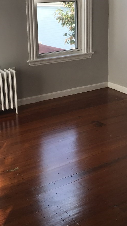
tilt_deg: -14.3
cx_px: 47
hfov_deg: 22.6
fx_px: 317
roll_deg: +1.2
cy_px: 82
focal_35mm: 53
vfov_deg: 38.9
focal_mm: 3.99
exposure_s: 1/460
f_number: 1.8
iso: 20
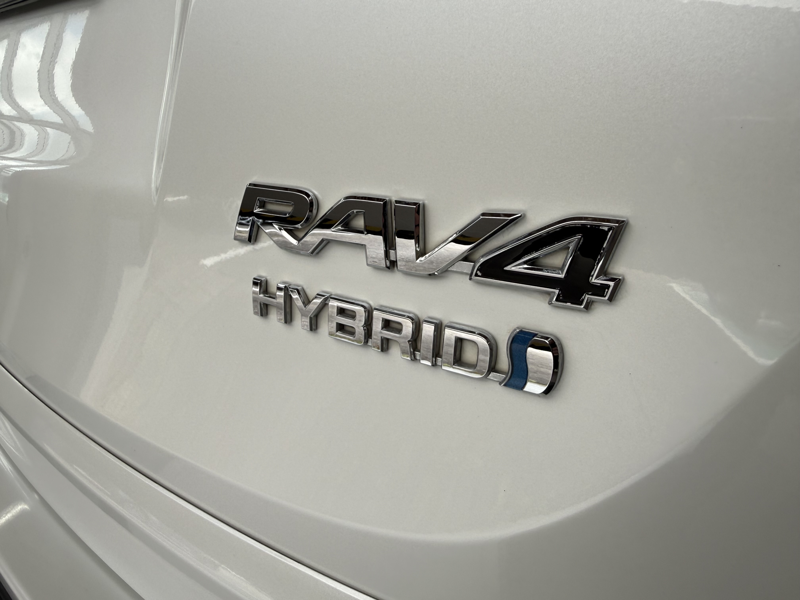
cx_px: 400
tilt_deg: -20.5
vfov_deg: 56.8
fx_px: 555
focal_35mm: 24
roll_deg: +1.2
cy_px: 300
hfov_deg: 71.6
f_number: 2.2
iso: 40
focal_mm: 2.22
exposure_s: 1/173
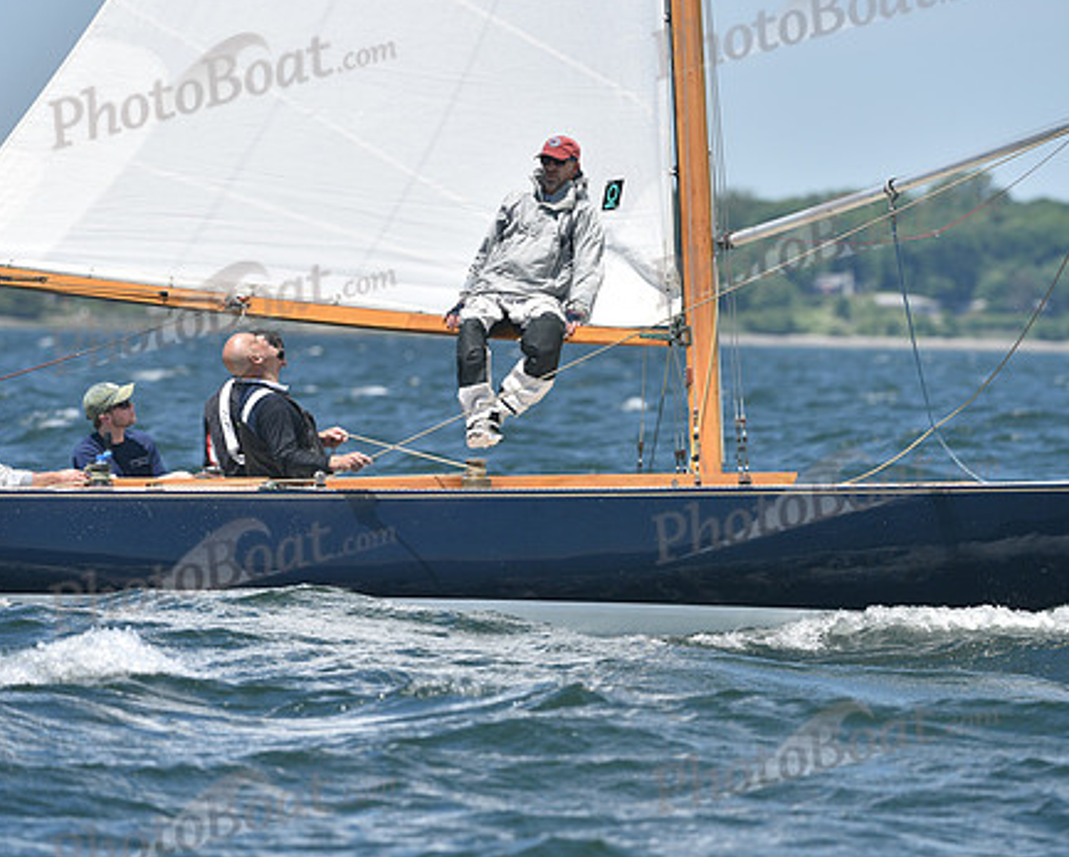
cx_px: 526
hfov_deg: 5.1
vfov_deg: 4.1
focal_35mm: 377
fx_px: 11936
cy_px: 406
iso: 250
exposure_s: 1/1250
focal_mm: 300
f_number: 5.6
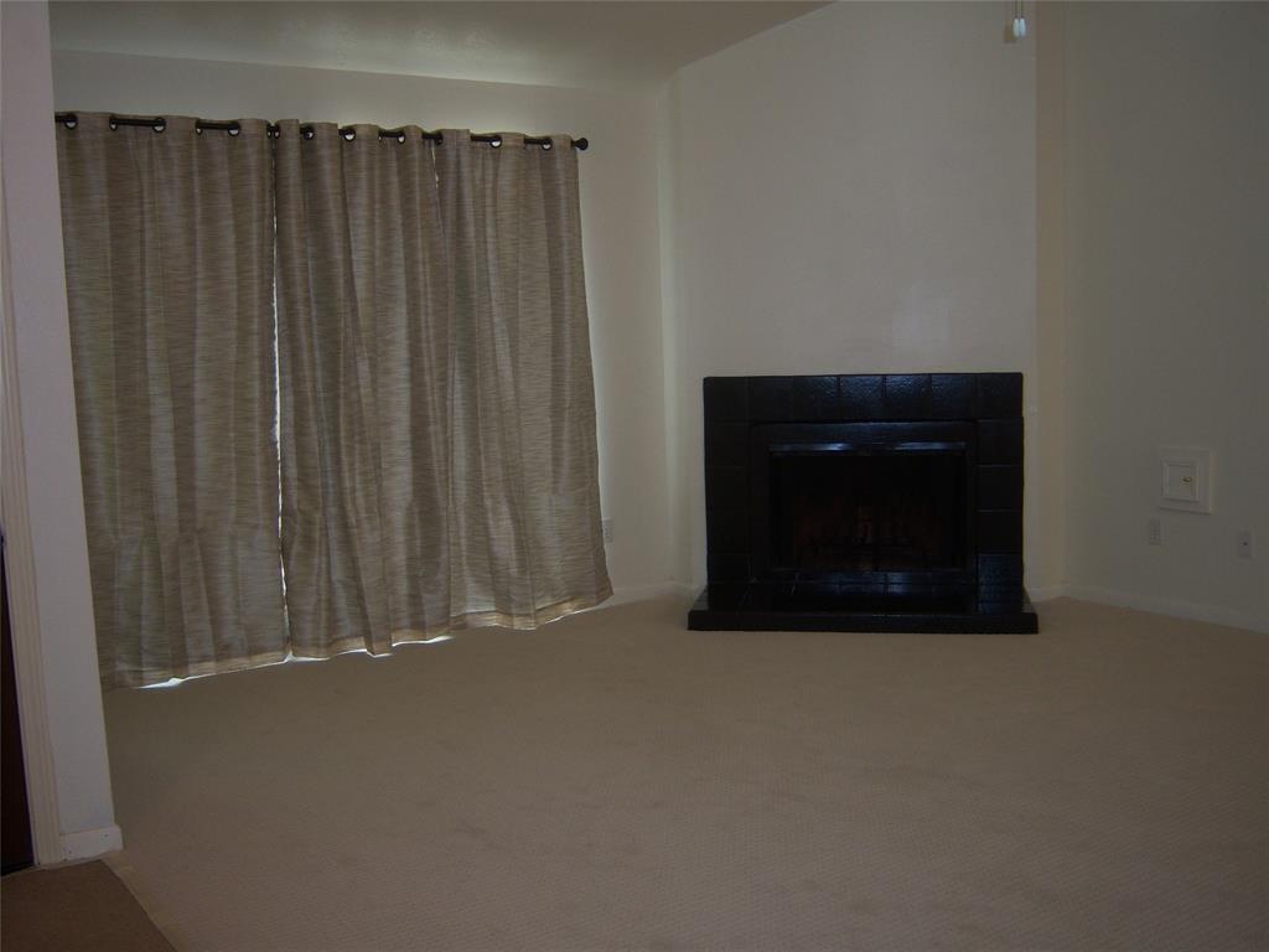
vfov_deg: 39.7
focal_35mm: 36
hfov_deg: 51.4
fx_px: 1320
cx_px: 634
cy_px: 476
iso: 80
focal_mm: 7.5
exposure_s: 1/60
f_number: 2.8
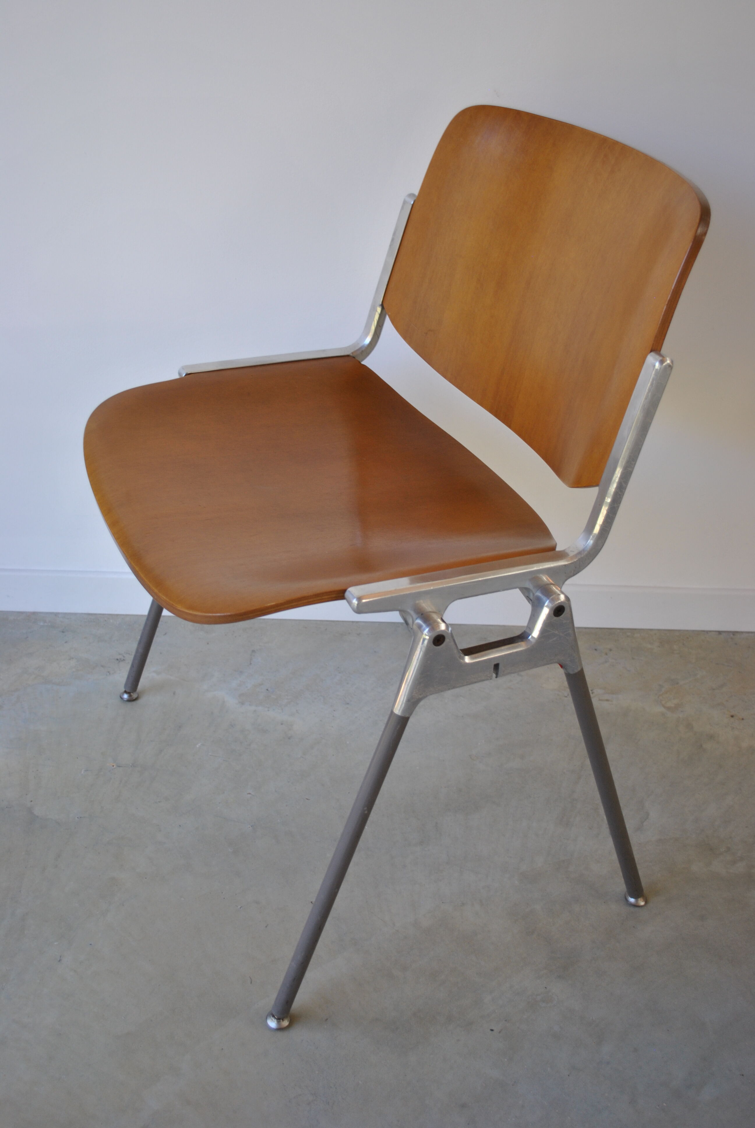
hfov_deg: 34.3
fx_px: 1223
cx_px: 378
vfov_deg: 49.5
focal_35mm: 39
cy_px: 564
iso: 200
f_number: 4.5
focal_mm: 26
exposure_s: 1/80
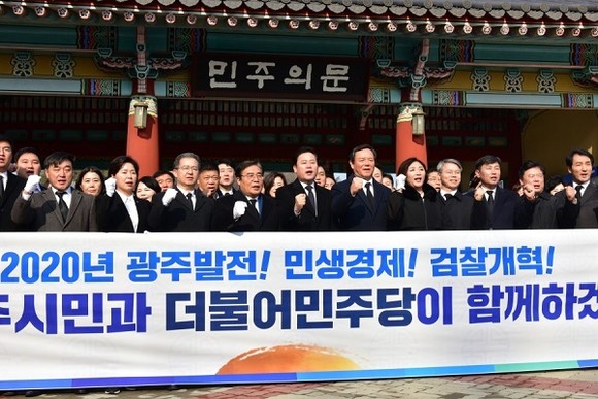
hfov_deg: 41.1
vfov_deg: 28.1
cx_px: 299
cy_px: 200
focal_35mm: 48
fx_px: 797
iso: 400
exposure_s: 1/320
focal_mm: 48
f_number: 14
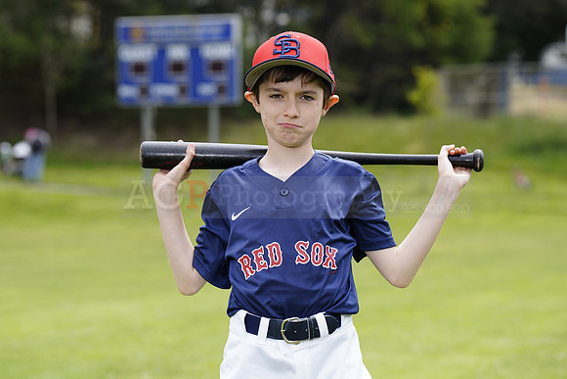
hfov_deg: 13.0
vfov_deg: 8.7
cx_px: 284
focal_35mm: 158
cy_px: 190
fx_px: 2489
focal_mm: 158
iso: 100
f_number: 6.3
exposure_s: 1/250
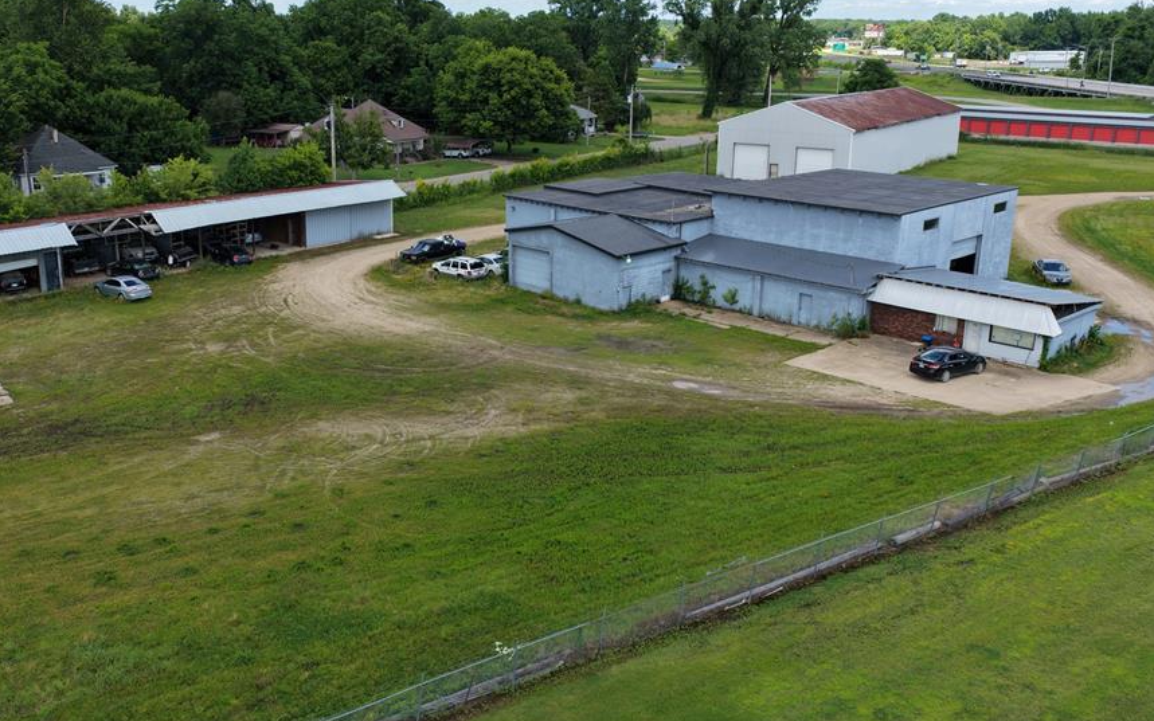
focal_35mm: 34
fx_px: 1069
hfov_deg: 56.6
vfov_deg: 37.3
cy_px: 353
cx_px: 513
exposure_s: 1/500
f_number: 2.8
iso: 100
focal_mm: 14.45
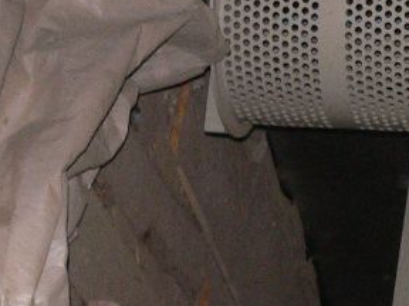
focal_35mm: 160
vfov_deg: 9.3
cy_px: 139
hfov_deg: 11.4
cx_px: 746
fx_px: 1890
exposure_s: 1/50
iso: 200
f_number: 2.8
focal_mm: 6
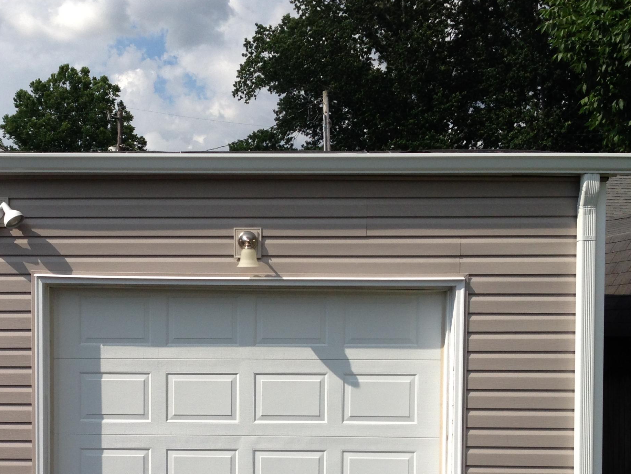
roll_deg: -0.4
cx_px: 151
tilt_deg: -1.4
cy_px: 351
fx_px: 984
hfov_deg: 34.7
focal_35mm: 54
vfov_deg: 26.7
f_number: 2.4
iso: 50
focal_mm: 4.12
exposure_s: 1/2358
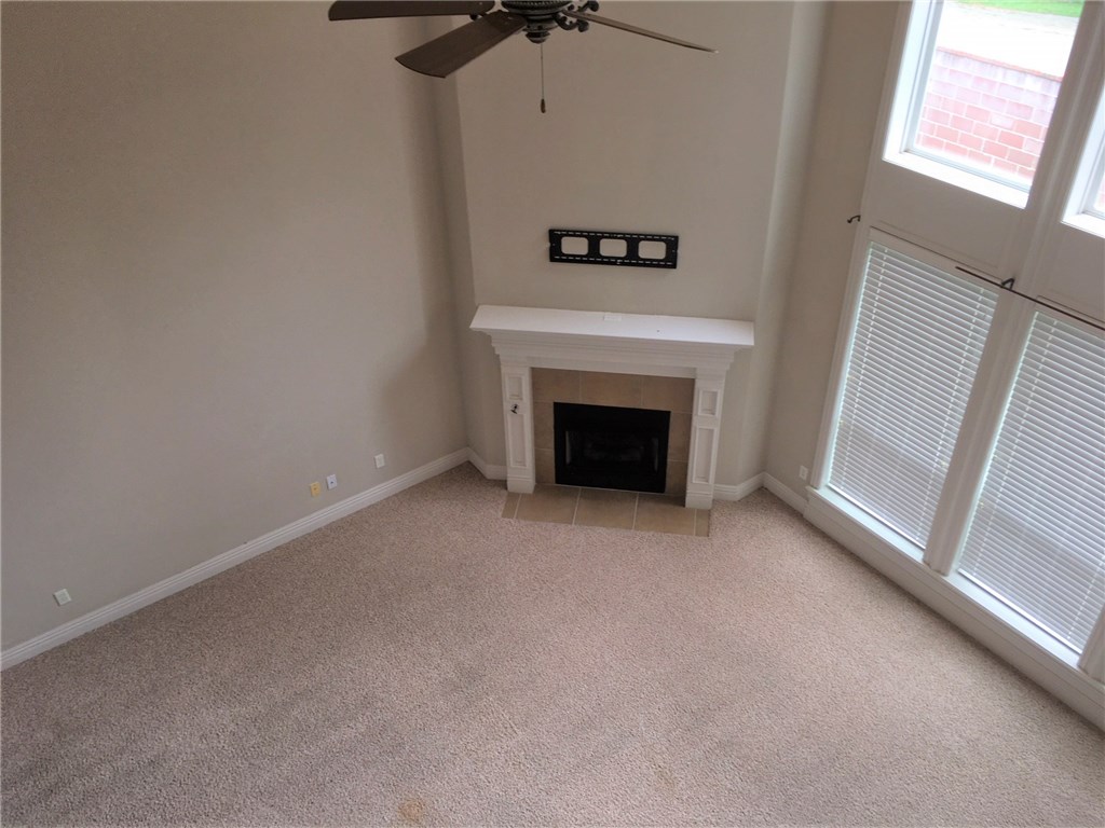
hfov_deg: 61.7
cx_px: 552
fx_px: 926
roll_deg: +1.9
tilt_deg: -36.2
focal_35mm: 29
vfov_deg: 48.2
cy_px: 414
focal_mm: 4.15
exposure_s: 1/35
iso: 25
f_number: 2.2
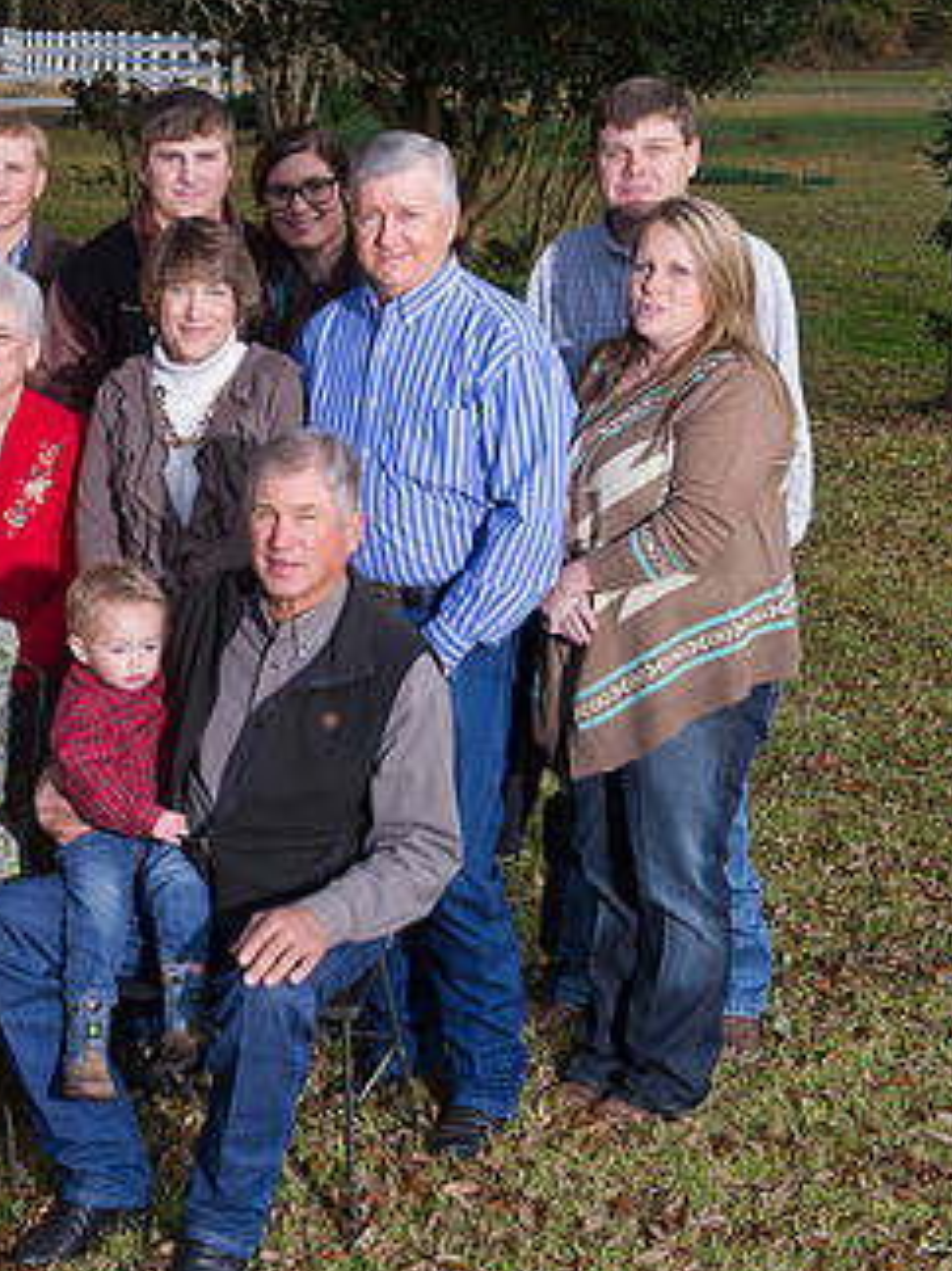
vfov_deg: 25.6
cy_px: 543
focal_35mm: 76
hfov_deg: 18.9
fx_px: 2789
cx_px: 8
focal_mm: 44
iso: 1000
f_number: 8
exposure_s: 1/200
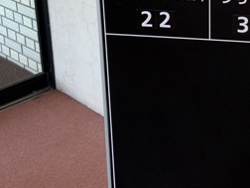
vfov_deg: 21.2
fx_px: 477
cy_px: -18
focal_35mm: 66
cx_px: 226
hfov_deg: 28.2
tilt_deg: -18.0
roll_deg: +1.4
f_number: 1.8
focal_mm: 4.25
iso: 100
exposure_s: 1/98
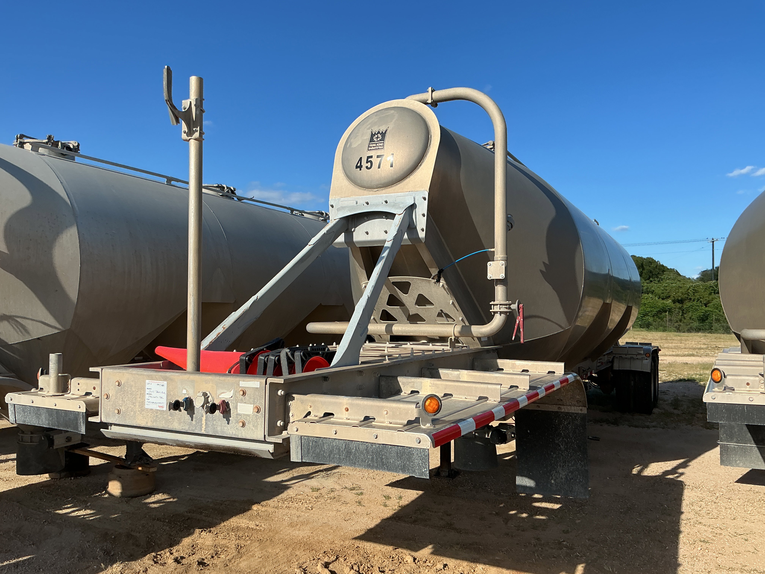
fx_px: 641
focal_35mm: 29
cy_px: 287
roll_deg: +0.9
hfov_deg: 61.7
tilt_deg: +2.3
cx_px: 382
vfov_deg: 48.2
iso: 25
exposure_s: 1/1848
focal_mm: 3
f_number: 1.8
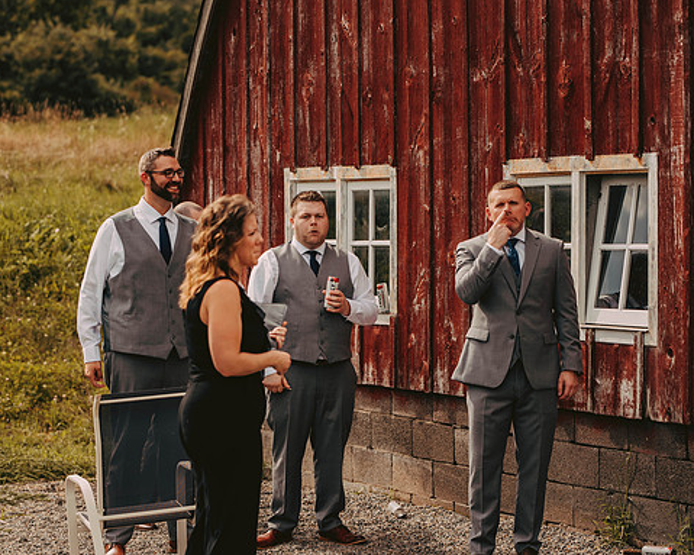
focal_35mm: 115
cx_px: 313
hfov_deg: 16.7
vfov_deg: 13.4
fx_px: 2362
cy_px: 276
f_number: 2.8
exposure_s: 1/2000
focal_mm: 95
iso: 200
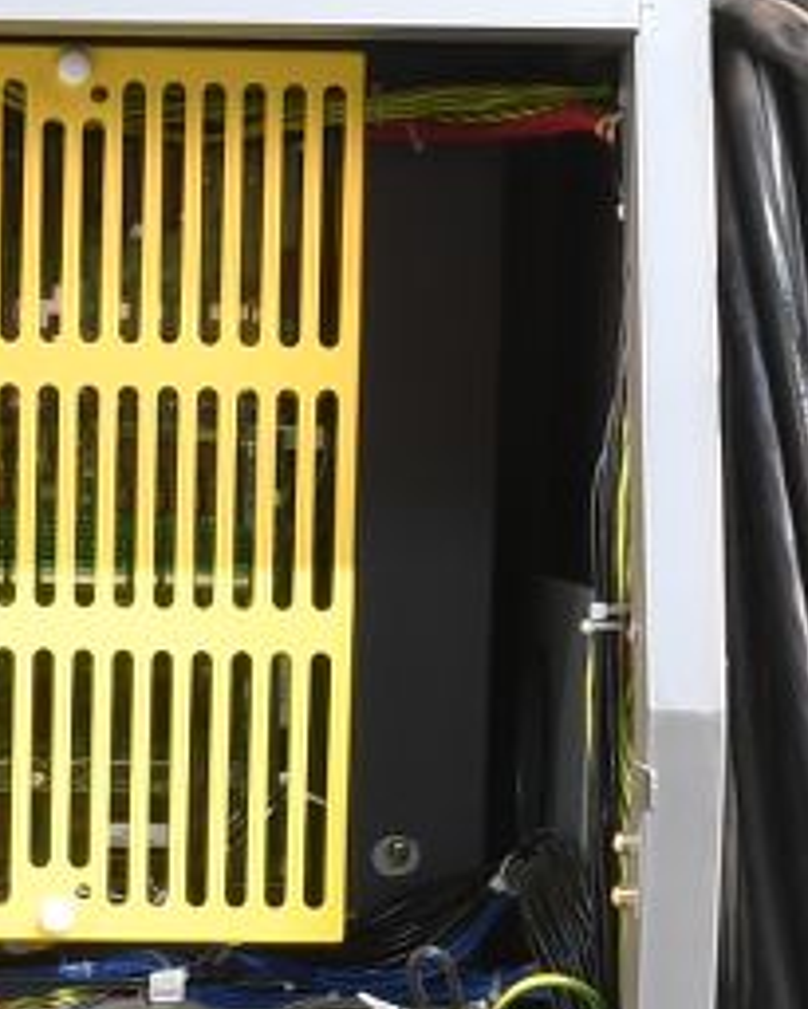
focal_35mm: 211
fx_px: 6303
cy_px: 1539
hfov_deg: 7.3
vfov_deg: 8.9
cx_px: -130
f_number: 10
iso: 100
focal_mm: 18
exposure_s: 5
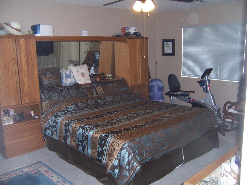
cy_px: 92
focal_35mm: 33
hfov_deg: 55.4
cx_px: 124
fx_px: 235
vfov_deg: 42.9
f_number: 2.8
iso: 140
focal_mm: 5.5
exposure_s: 1/60
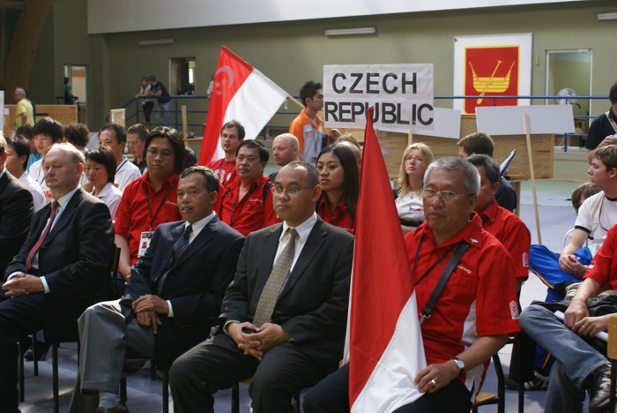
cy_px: 206
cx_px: 308
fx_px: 901
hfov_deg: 37.8
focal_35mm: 52
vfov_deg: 25.8
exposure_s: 1/30
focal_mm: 35
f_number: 5.6
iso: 200
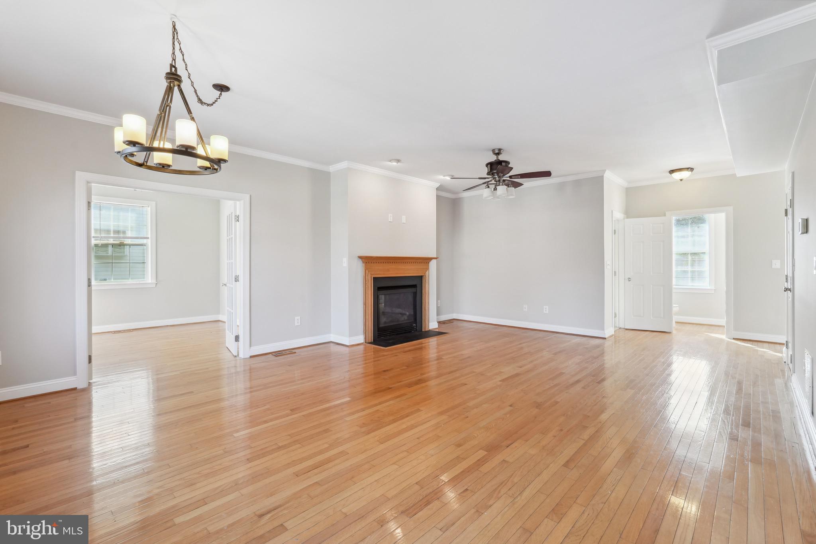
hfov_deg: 96.7
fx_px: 363
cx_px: 408
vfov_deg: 73.7
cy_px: 272
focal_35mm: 16
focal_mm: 16
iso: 500
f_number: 8
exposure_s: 1/30
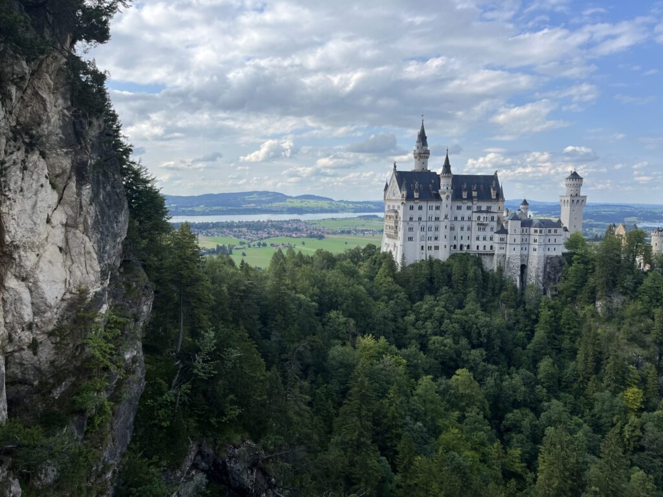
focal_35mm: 26
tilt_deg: -7.0
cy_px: 248
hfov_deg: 67.3
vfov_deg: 53.1
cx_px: 332
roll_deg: -0.7
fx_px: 498
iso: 50
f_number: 1.6
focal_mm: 5.1
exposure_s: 1/2755
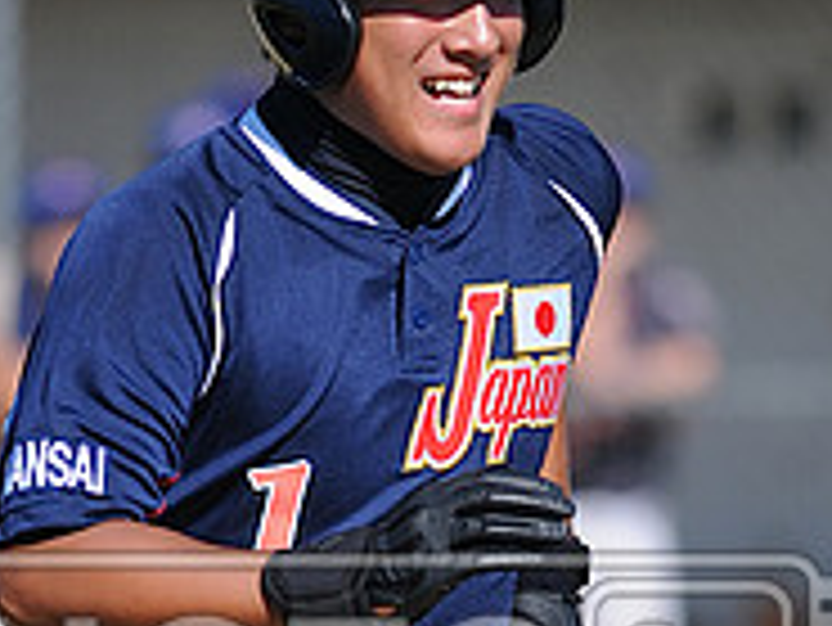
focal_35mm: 1053
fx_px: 25325
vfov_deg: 1.4
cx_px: 331
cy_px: 716
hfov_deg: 1.9
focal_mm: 300
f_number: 4
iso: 200
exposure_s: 1/2000
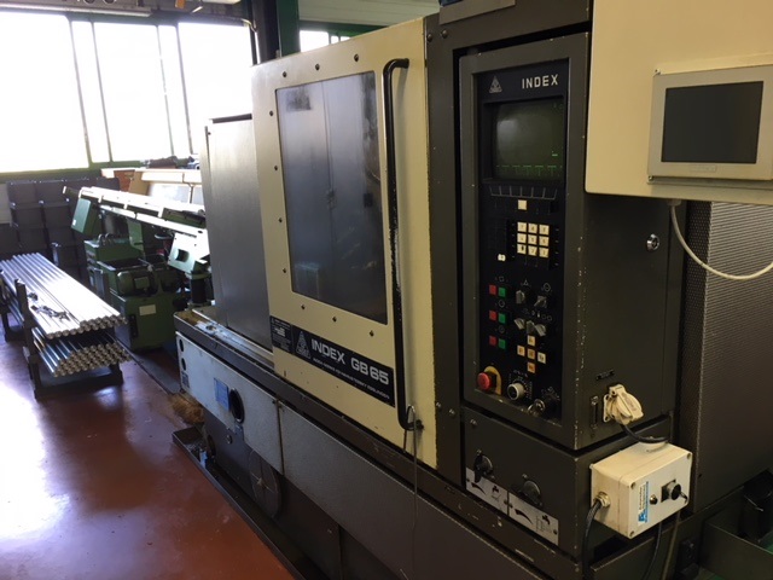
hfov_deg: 61.7
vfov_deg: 48.2
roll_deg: +2.0
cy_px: 290
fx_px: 648
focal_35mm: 29
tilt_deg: -12.2
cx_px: 386
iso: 80
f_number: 2.2
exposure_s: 1/33
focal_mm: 4.15
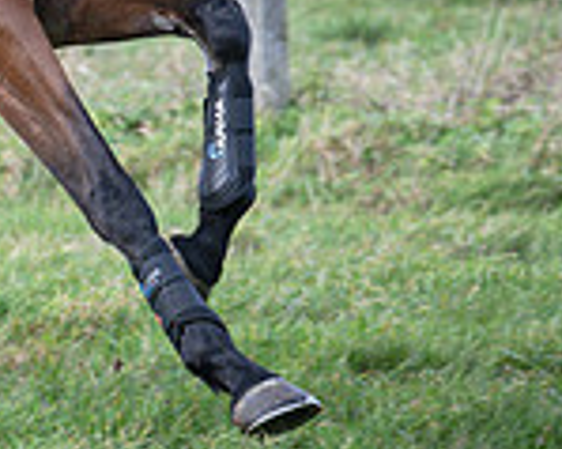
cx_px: 62
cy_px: -205
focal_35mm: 716
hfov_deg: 2.7
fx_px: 11901
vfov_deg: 2.2
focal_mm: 125
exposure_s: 1/800
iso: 400
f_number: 4
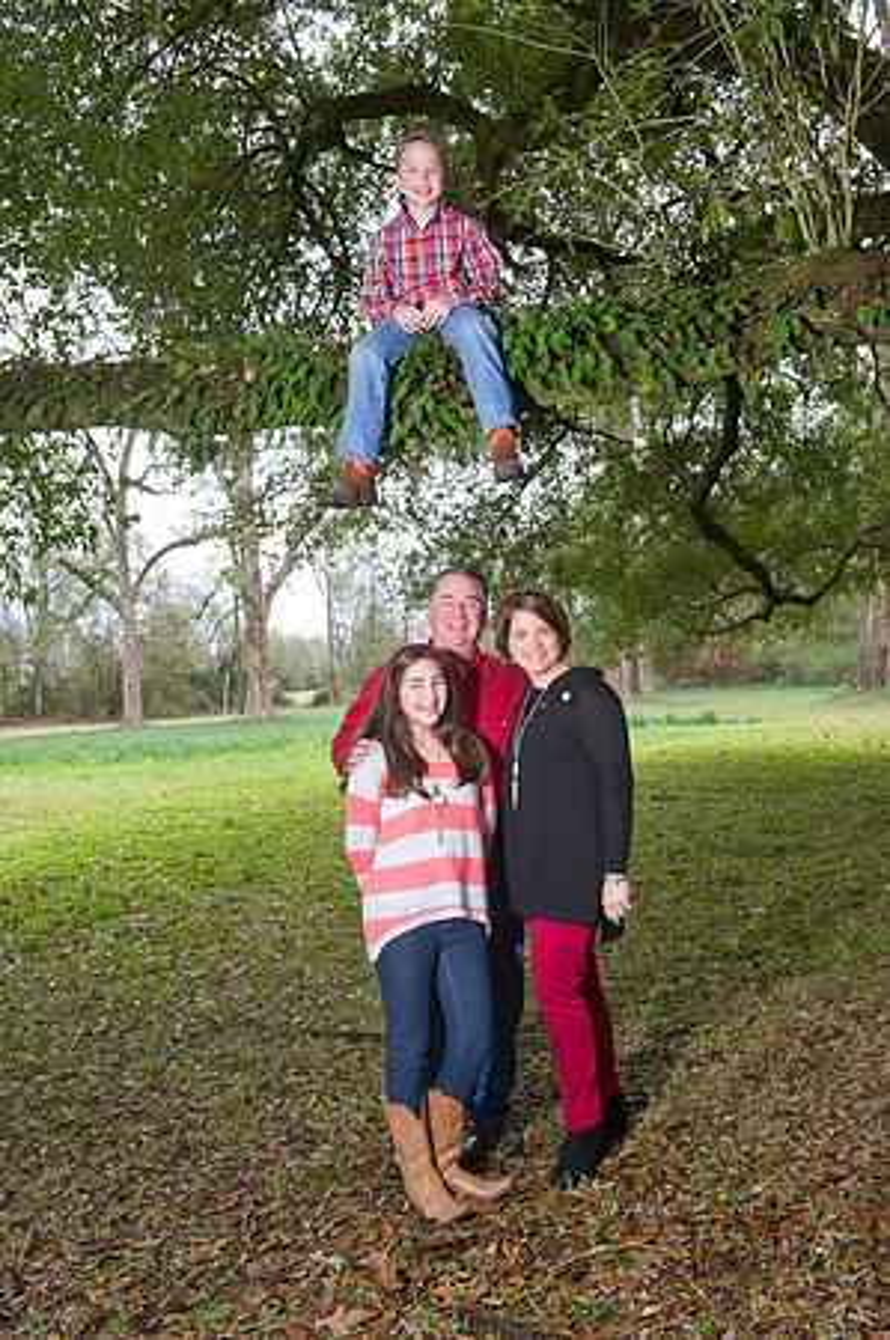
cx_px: 445
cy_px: 670
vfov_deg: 54.5
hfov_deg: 37.8
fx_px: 1301
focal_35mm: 35
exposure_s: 1/100
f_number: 7.1
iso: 800
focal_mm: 35
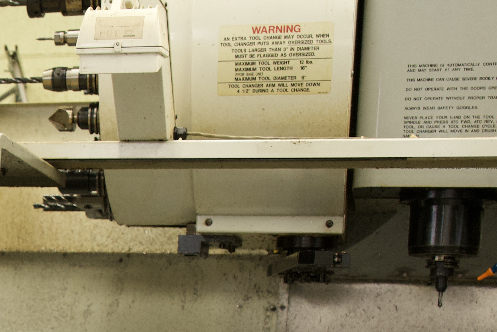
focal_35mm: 97
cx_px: -181
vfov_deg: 13.3
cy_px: 504
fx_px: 1339
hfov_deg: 19.2
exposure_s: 1/160
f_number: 3.5
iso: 1600
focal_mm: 24
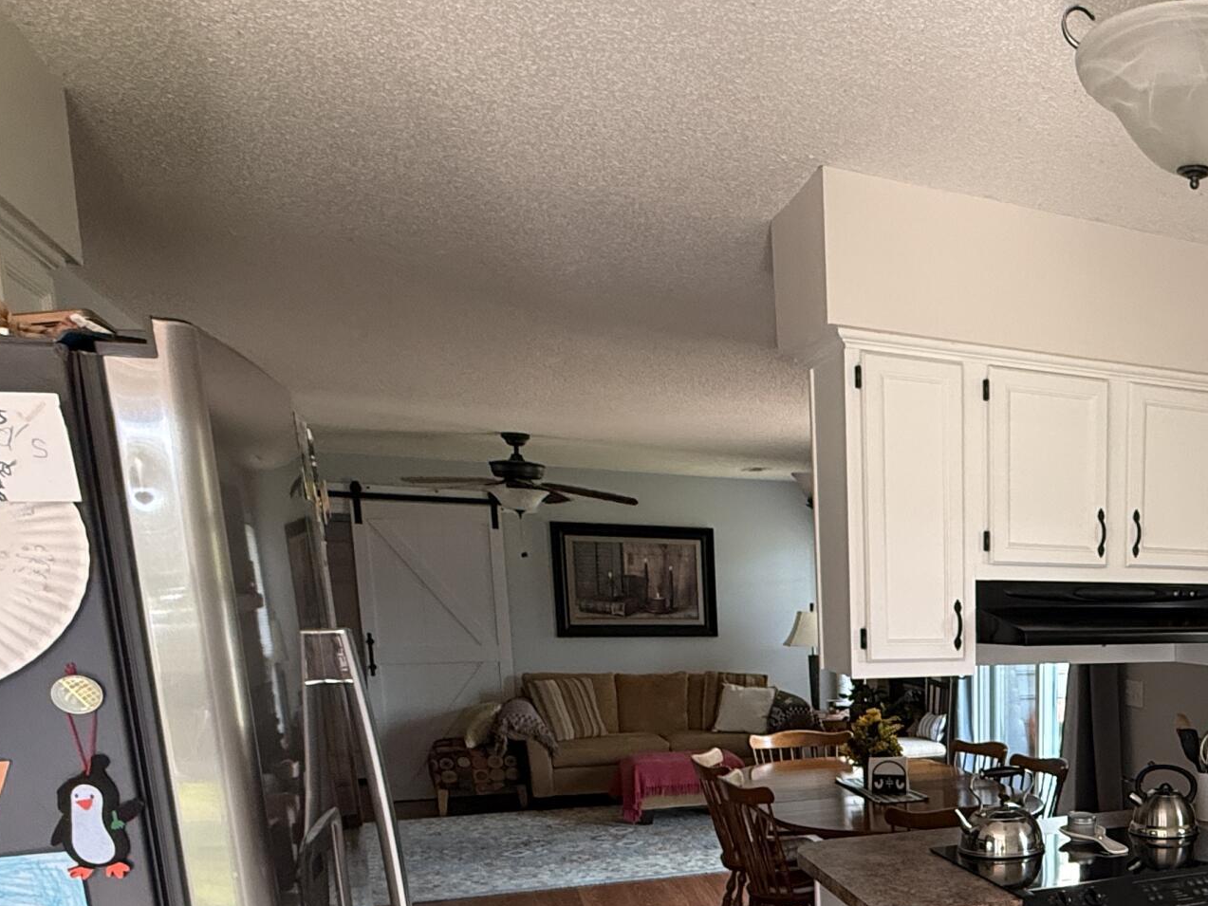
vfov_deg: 40.3
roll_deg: -0.7
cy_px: 785
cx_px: 1151
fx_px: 1152
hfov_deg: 47.8
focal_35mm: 33
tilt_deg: -9.4
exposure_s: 1/120
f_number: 2.2
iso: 320
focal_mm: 2.22
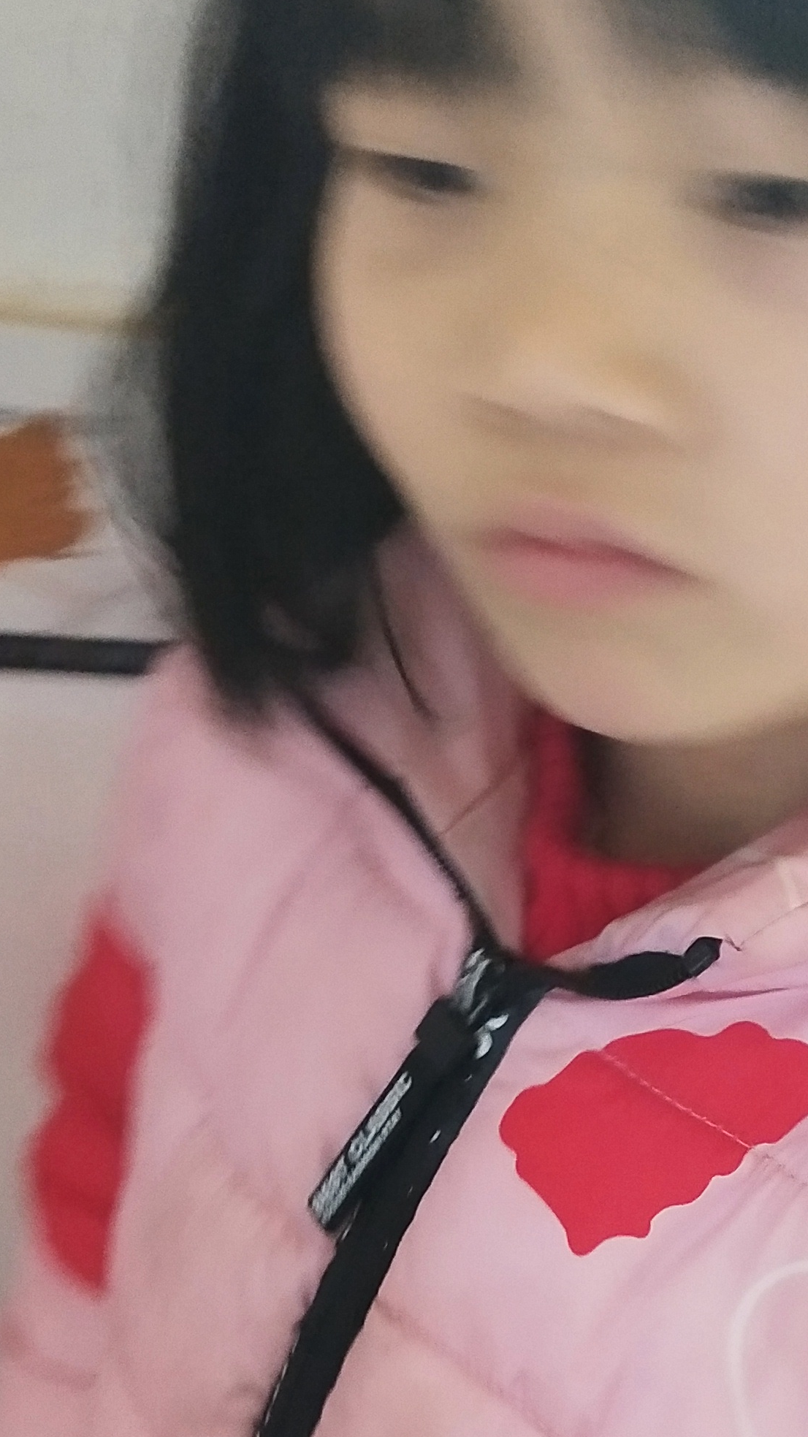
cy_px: 929
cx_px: 669
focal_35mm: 67
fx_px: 2553
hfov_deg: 17.8
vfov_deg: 31.3
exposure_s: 1/33.3
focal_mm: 3.95
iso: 518
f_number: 1.8
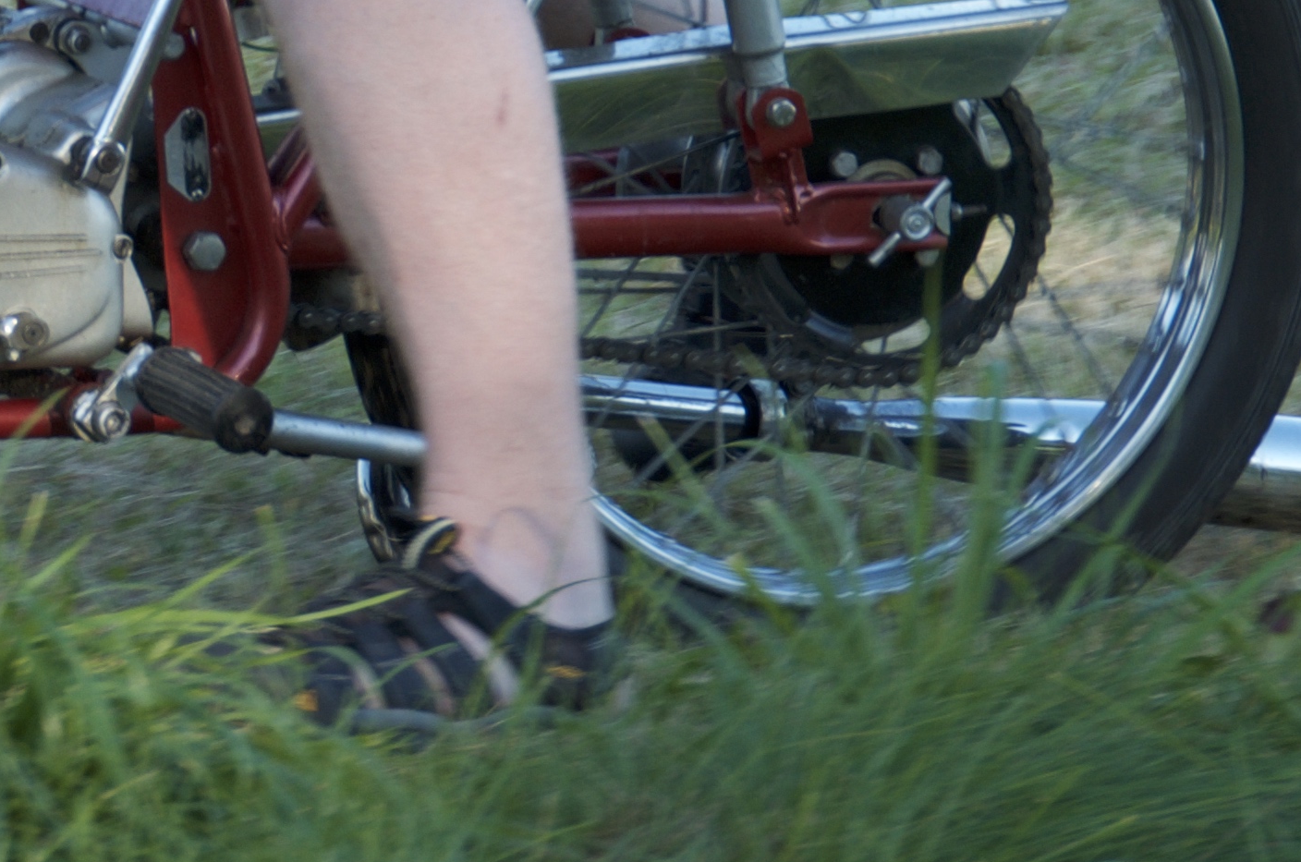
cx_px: 41
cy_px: -74
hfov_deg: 4.1
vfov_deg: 2.7
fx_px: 17989
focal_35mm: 499
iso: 200
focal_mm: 95
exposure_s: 1/200
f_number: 7.1
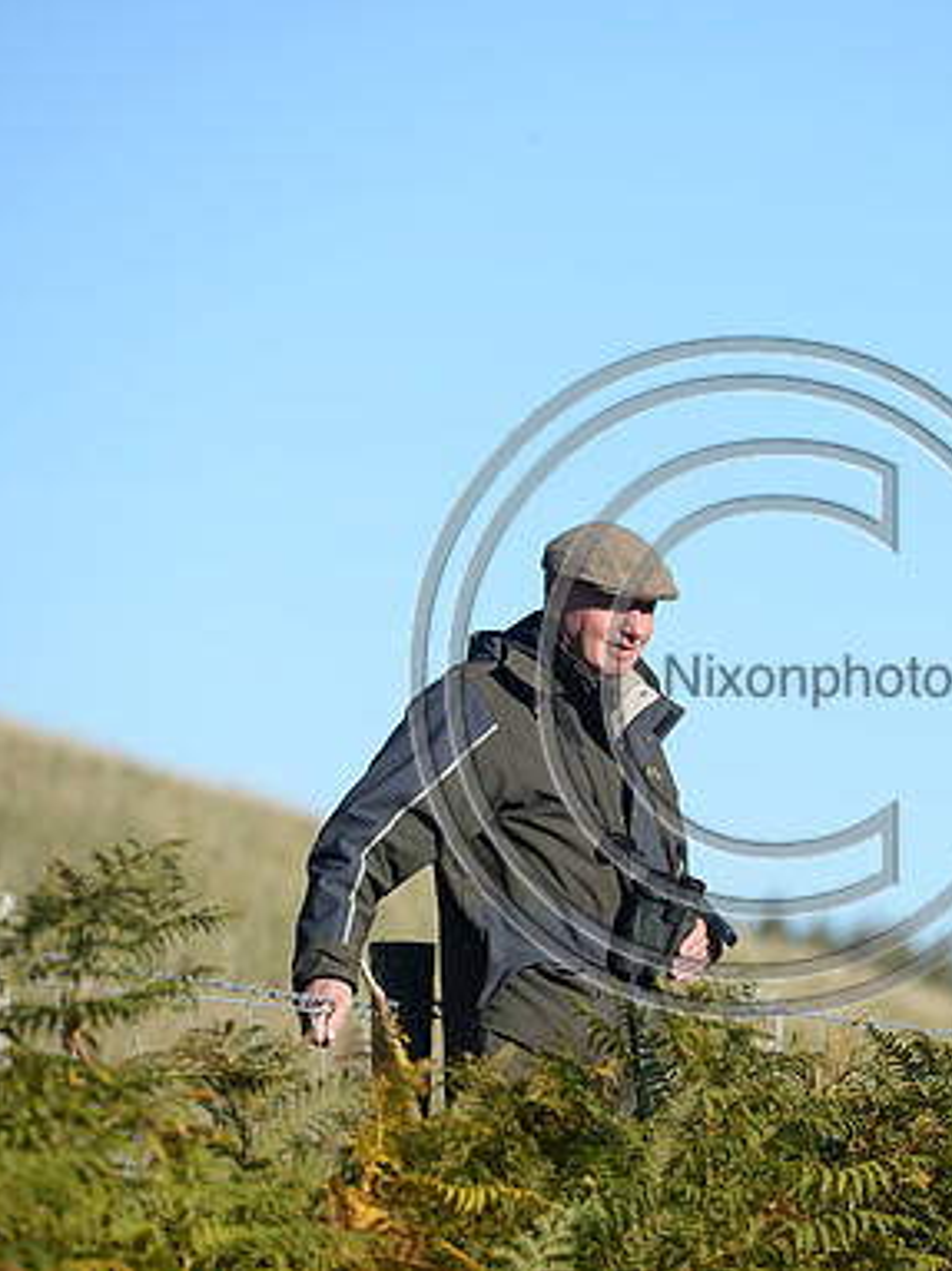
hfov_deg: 5.1
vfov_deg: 6.8
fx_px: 10677
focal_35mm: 291
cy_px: 634
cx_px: 713
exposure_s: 1/800
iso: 100
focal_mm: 200
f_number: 4.5
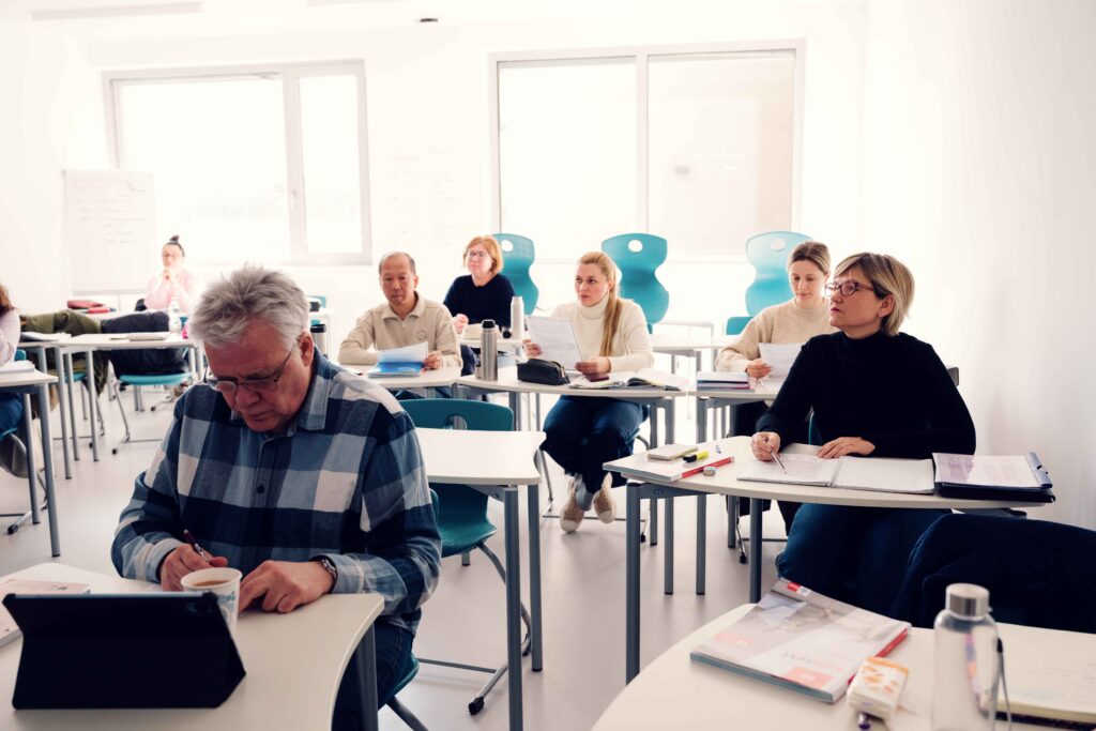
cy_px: 366
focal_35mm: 32
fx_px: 990
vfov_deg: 40.5
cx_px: 548
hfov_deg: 58.0
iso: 1000
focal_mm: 32.5
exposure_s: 1/200
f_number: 4
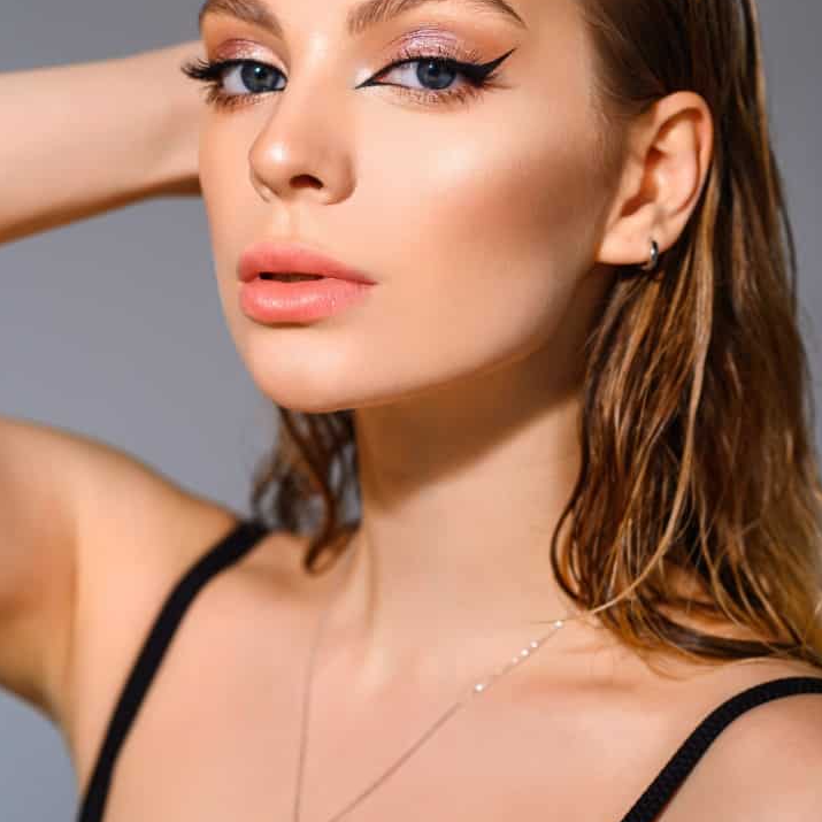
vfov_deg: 16.0
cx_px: 410
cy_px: 293
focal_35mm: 109
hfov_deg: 16.0
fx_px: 2928
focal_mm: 85
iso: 200
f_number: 4
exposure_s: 1/160
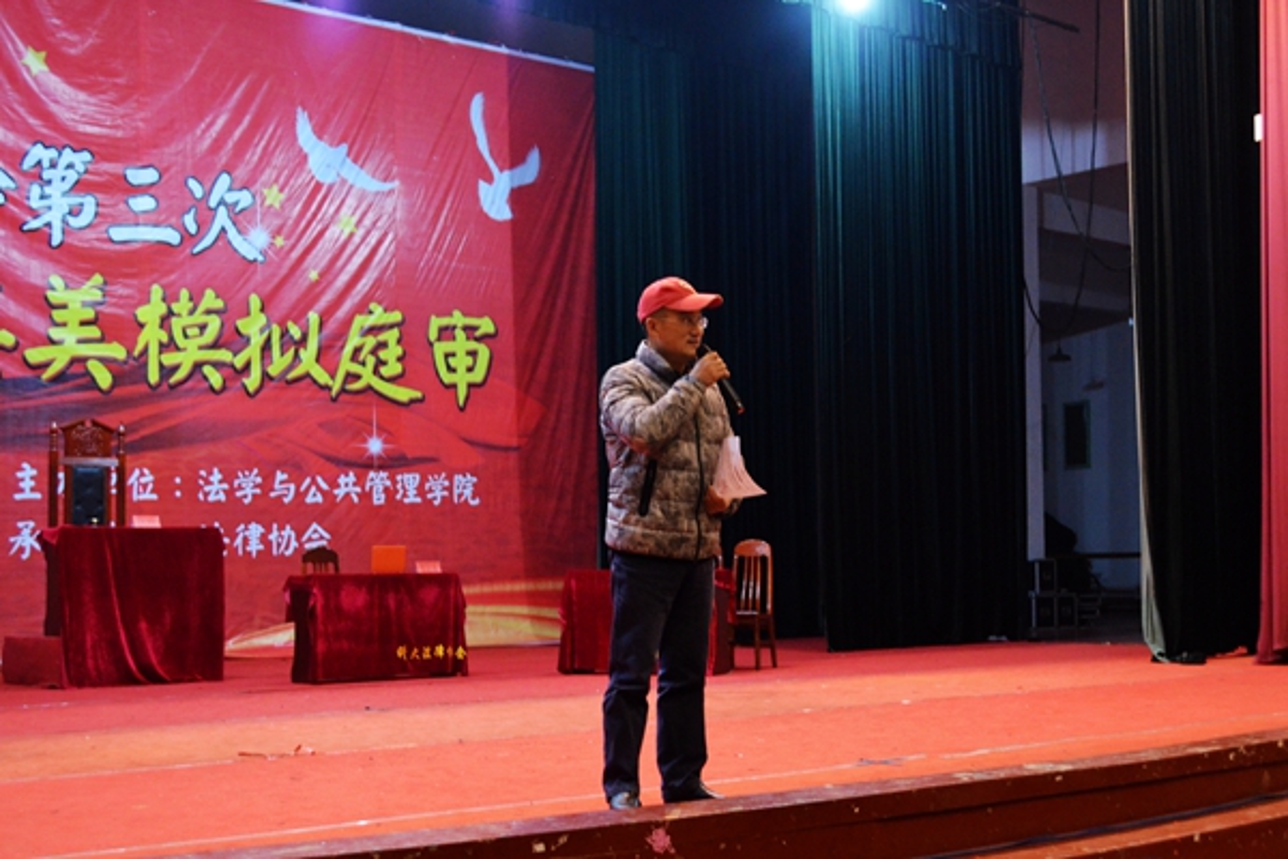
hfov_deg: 45.0
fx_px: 1556
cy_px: 430
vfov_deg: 30.8
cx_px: 644
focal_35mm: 44
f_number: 5.6
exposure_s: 1/20
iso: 2200
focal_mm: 29
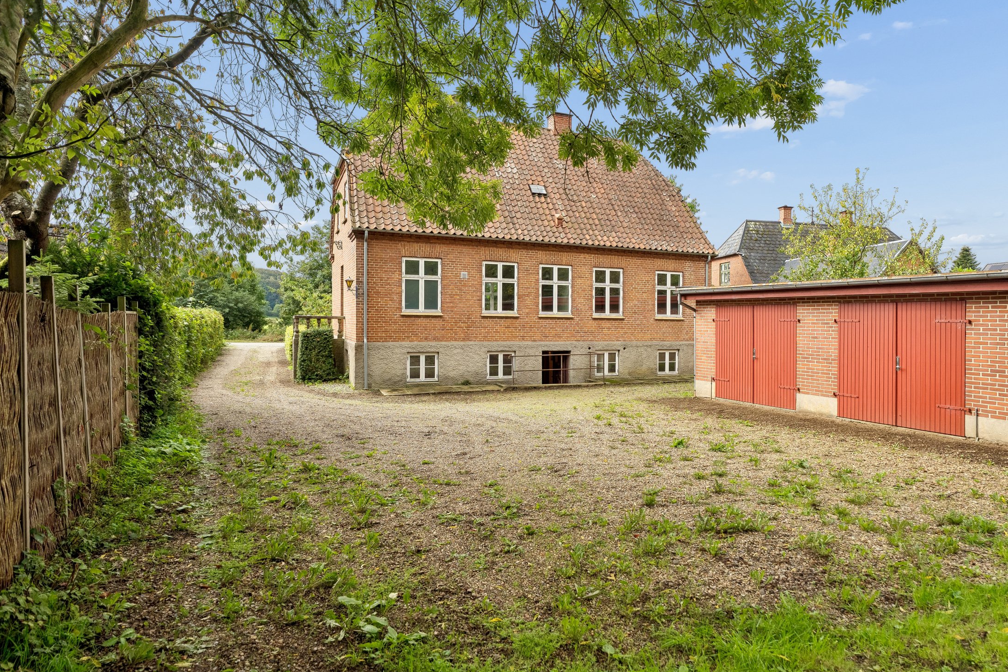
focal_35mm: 22
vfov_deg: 57.1
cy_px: 303
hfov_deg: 77.8
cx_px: 601
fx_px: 616
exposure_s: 1/500
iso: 200
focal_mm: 16
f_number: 4
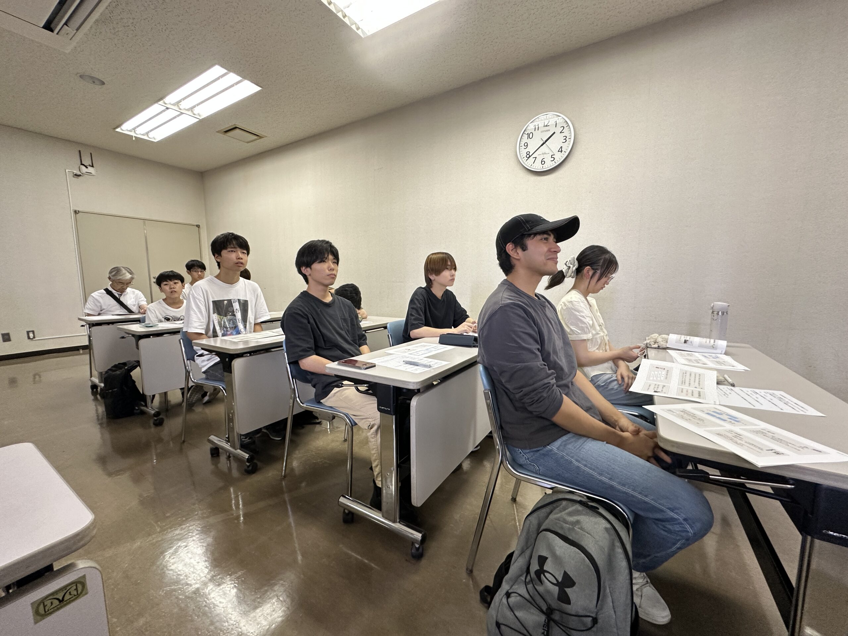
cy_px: 318
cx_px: 424
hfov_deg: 102.1
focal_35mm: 14
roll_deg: -0.1
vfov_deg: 85.7
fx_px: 343
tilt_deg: -6.4
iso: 160
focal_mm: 2.22
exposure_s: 1/60
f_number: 2.2
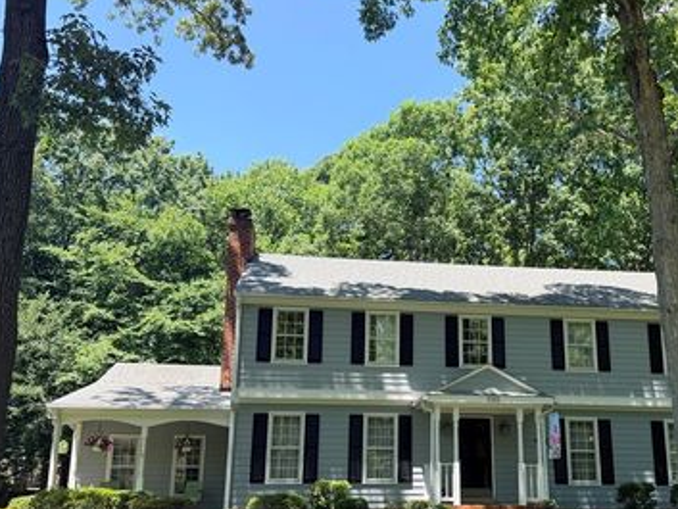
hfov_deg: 53.5
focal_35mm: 34
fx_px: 666
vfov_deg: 41.2
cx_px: 409
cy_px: 343
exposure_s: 1/1122
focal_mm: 6.76
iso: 80
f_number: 1.78
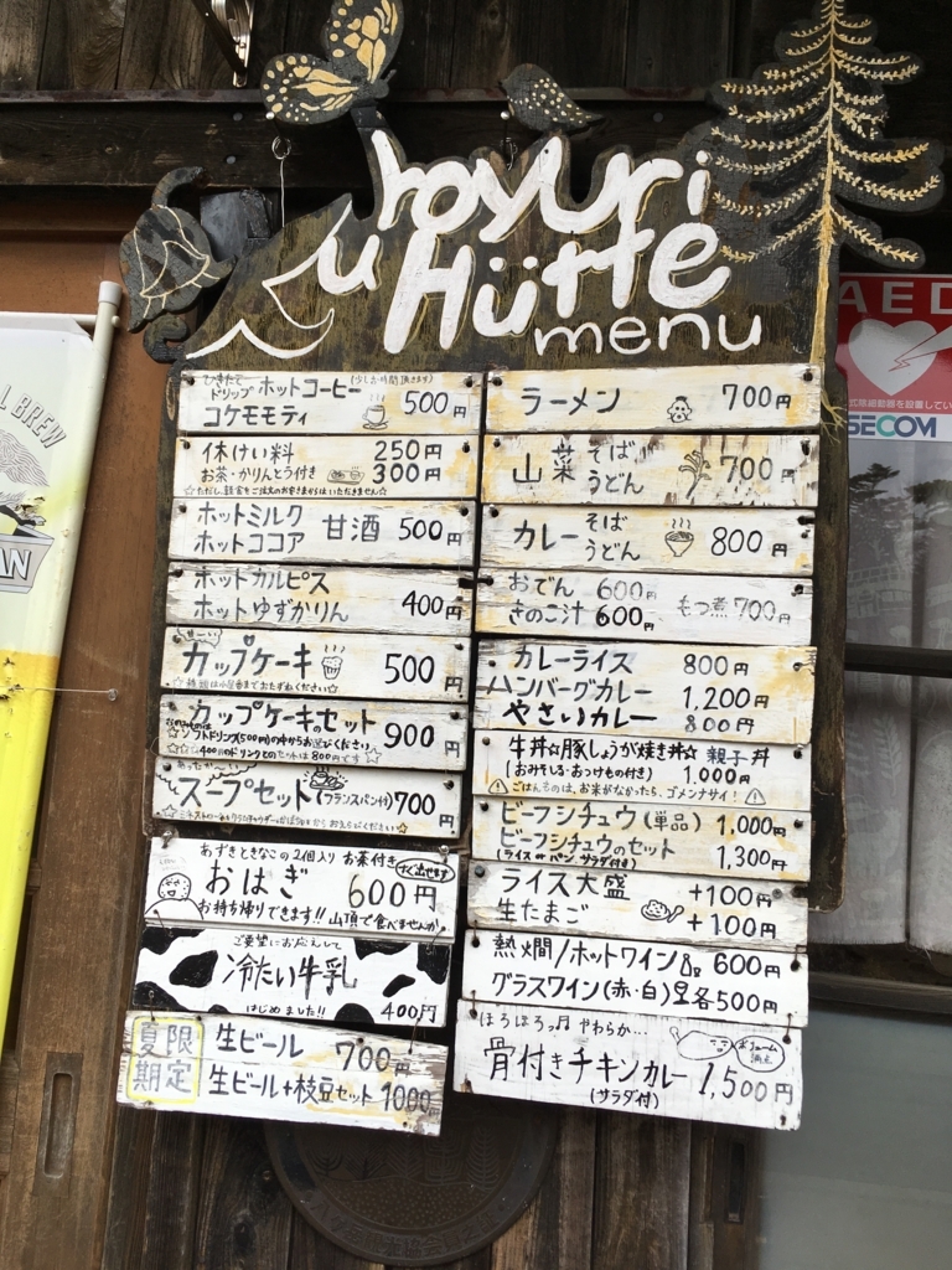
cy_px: 635
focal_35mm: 29
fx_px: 1063
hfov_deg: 48.2
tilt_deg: +8.1
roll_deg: -3.0
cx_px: 476
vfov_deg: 61.7
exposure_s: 1/248
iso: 25
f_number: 2.2
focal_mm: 4.15
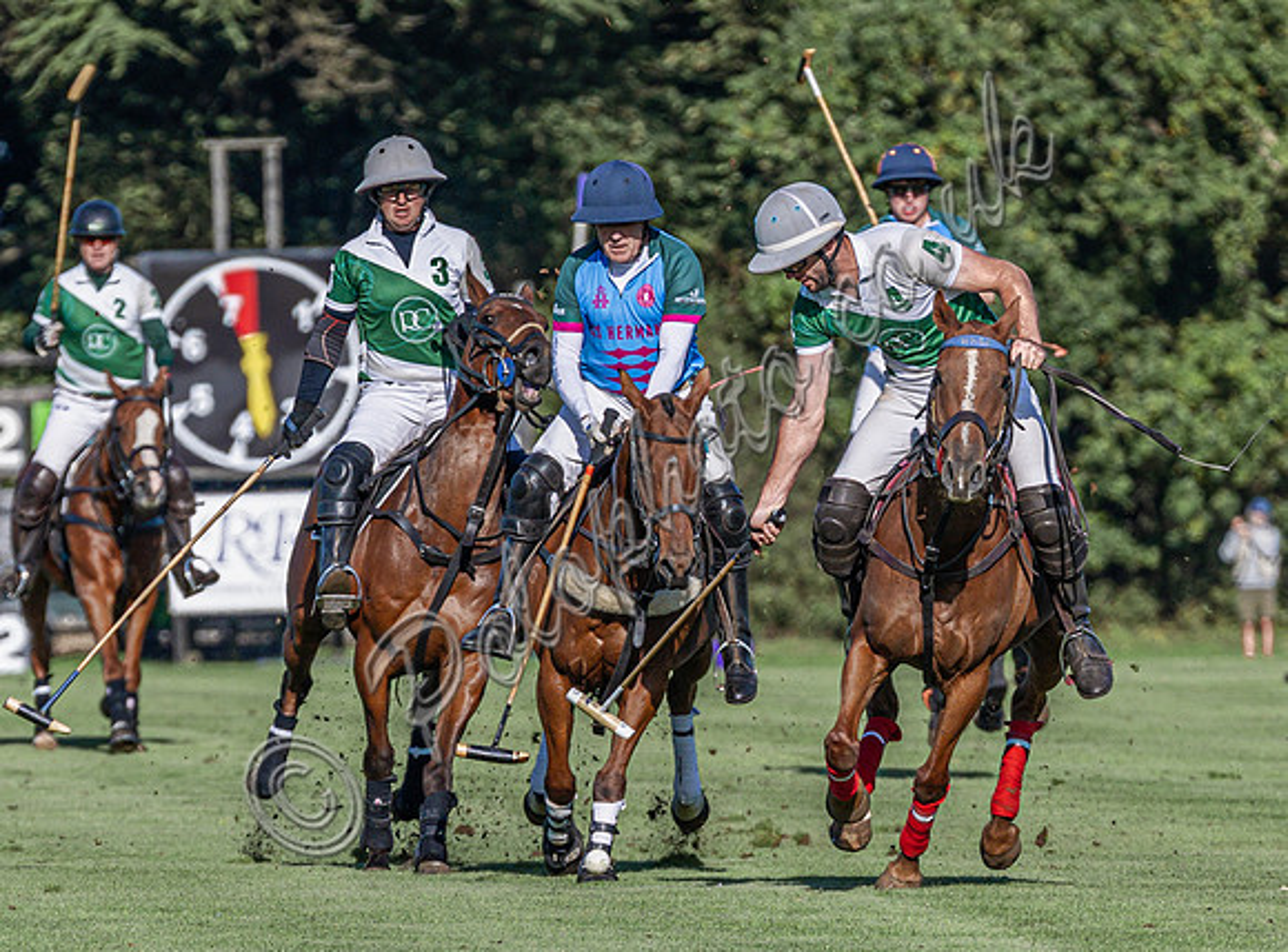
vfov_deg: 1.8
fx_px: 30740
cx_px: 516
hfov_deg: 2.4
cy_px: 933
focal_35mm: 830
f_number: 5.3
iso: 250
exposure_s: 1/2000
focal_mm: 280
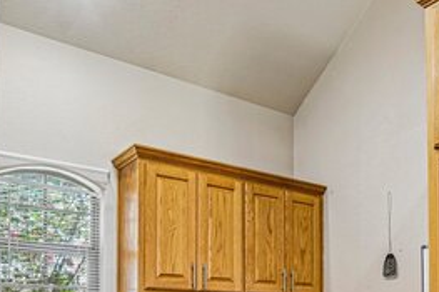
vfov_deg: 30.4
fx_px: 475
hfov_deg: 49.1
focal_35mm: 39
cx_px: 274
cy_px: 326
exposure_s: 1/4
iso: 400
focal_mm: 16
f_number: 8
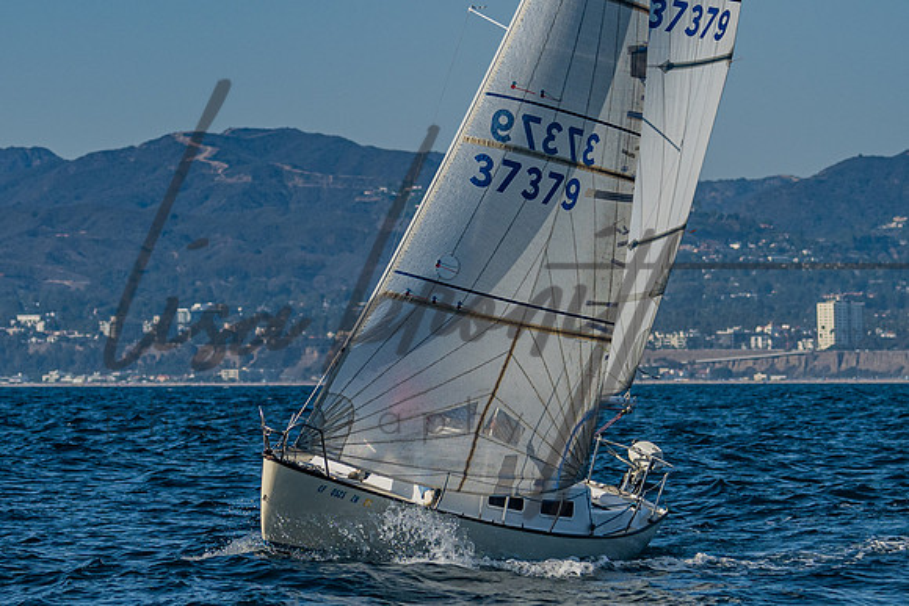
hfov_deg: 6.9
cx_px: 461
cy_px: 258
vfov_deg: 4.6
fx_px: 7575
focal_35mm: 300
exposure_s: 1/2000
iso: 100
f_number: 4.8
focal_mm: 116
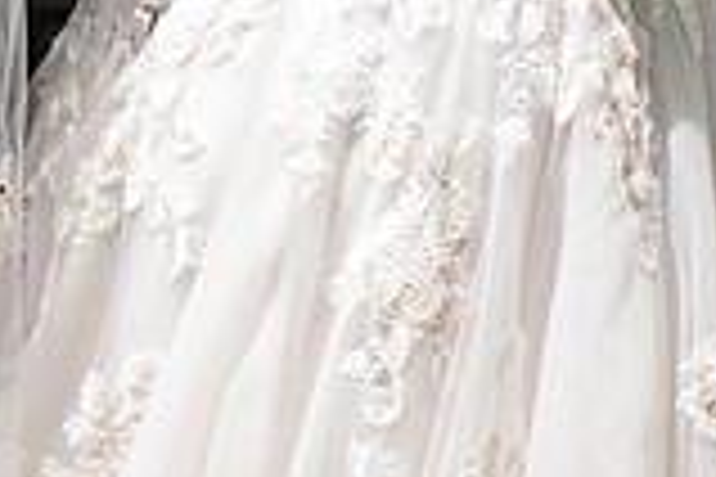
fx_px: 14478
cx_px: 648
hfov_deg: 2.8
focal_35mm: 728
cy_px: -286
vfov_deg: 1.9
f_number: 4
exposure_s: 1/400
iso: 100
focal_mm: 200
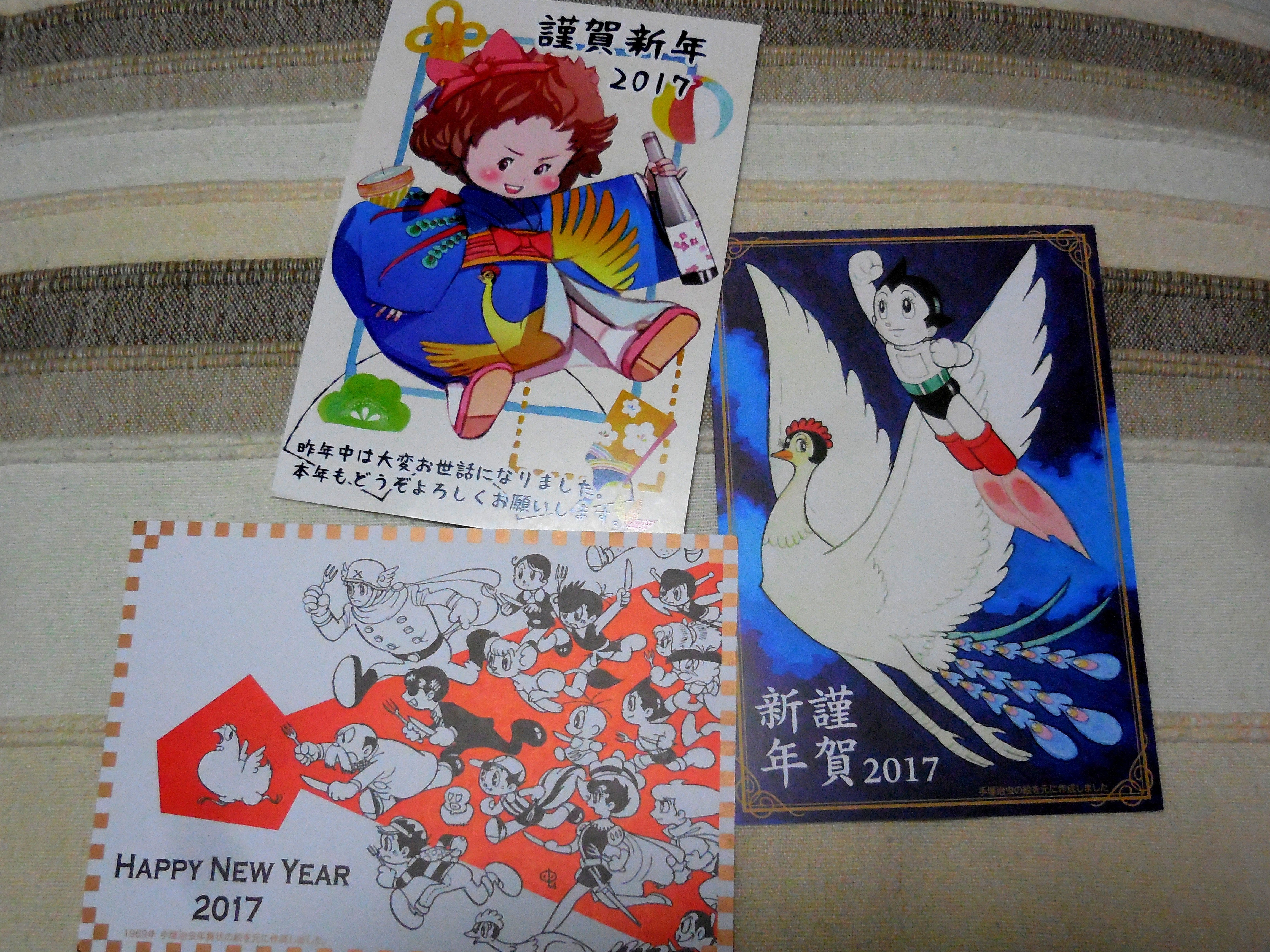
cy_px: 476
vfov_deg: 36.8
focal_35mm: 39
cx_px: 635
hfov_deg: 47.9
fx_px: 1431
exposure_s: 1/125
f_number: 3.9
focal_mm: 7
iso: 800
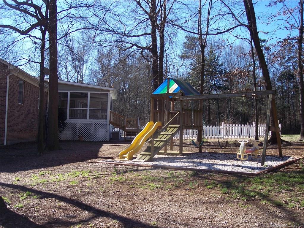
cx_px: 152
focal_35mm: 39
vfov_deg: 36.8
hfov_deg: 47.9
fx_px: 343
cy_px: 114
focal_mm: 8
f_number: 3.4
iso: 100
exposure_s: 1/350
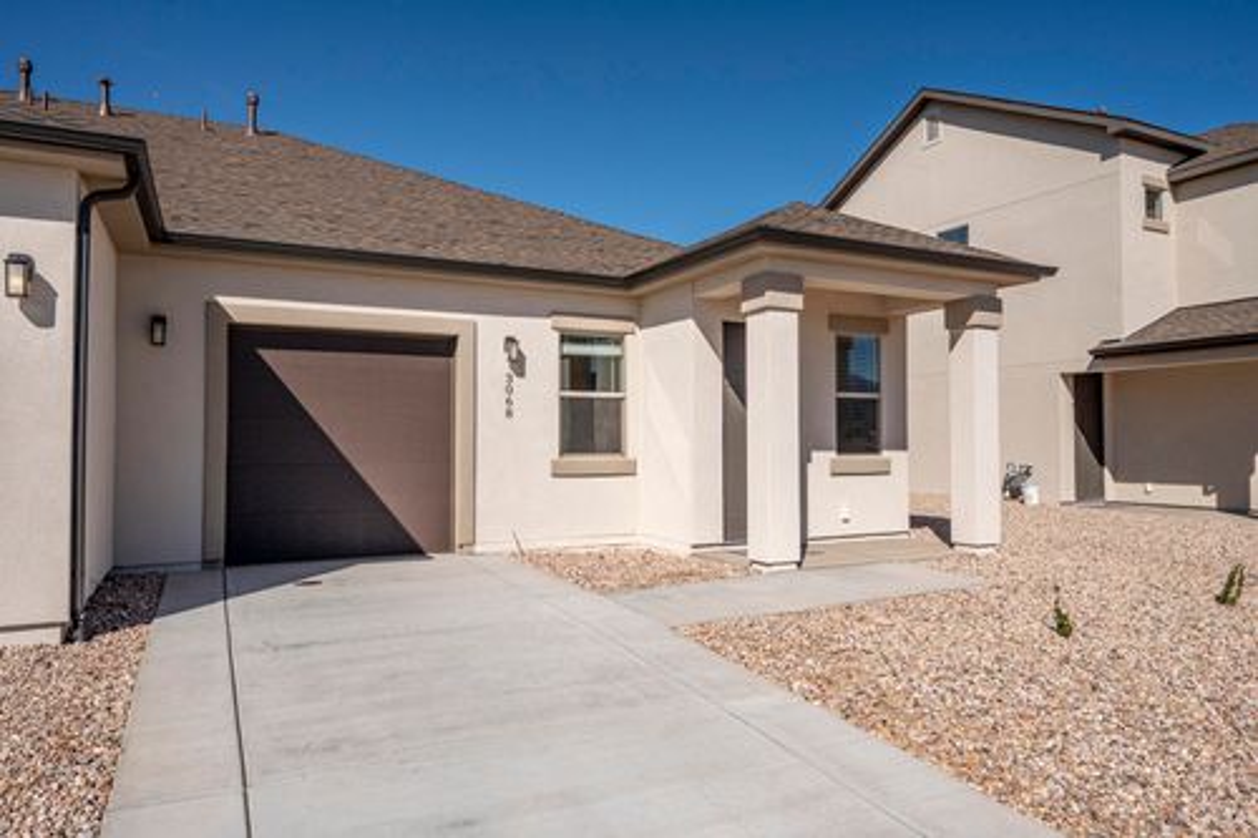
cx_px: 629
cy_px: 419
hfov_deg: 77.3
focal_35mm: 22
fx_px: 786
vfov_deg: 56.1
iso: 320
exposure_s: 1/1250
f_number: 10
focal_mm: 22.5
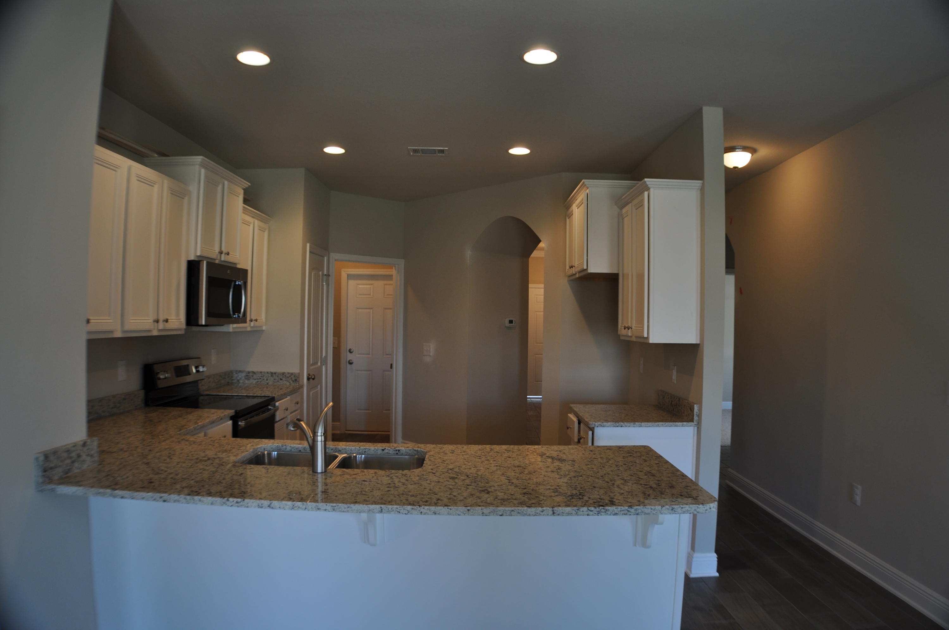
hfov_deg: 59.6
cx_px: 474
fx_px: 829
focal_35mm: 32
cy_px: 315
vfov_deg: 41.6
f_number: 3.8
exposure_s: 1/30
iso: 200
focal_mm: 21
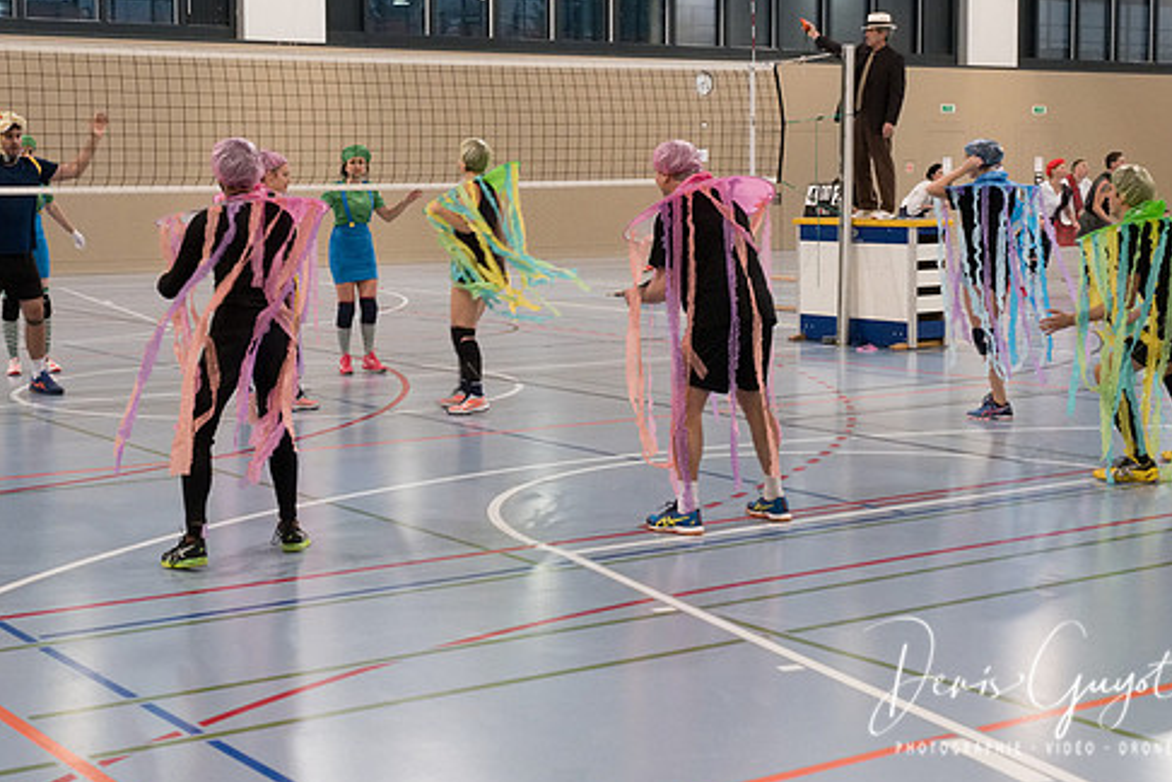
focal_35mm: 58
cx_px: 558
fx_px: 1888
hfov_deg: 34.5
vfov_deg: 23.3
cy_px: 304
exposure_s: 1/60
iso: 5000
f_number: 5.6
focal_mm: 25.7
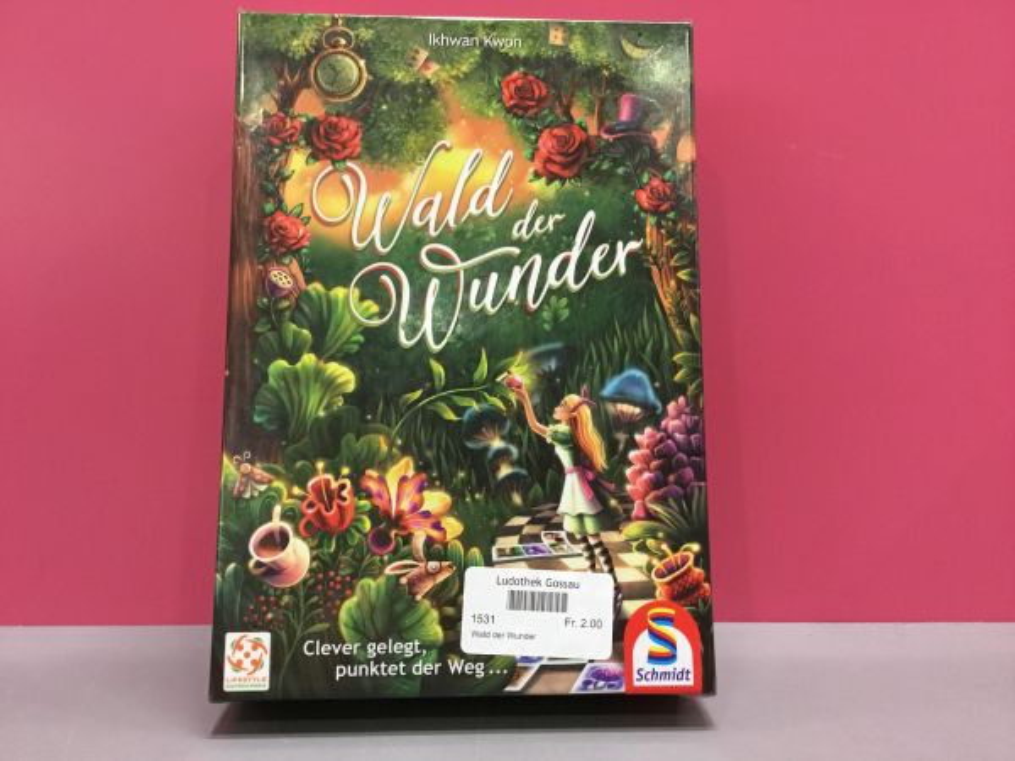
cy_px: 380
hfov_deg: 58.4
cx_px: 508
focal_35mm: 31
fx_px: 909
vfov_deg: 45.4
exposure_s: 1/33
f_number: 2.4
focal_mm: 3.3
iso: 200
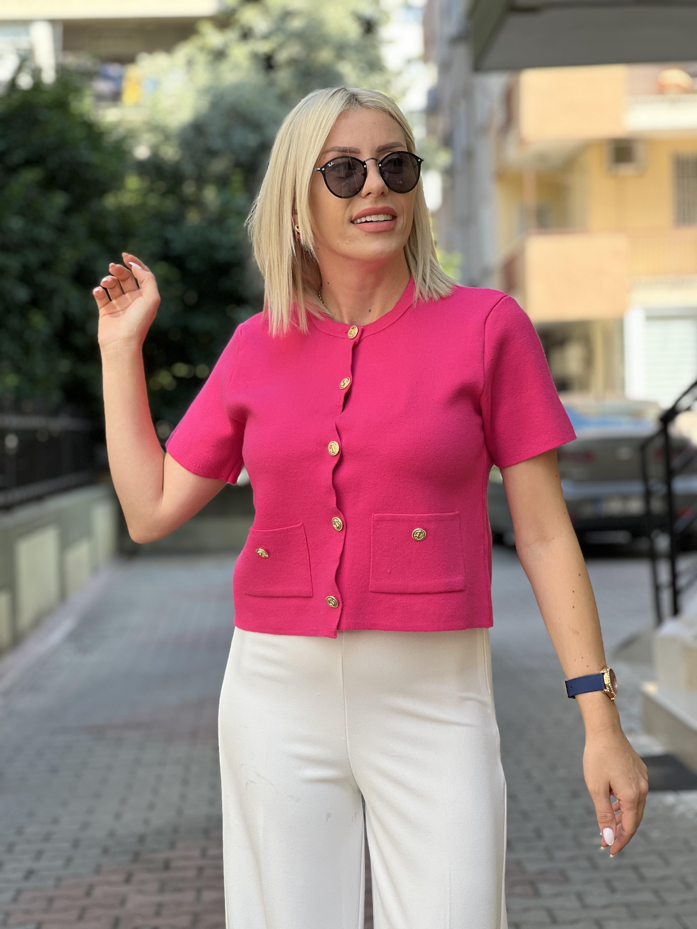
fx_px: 2067
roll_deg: +0.6
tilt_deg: +0.5
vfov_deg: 25.3
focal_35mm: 77
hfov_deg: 19.1
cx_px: 348
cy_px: 464
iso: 40
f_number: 2.8
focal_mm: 9
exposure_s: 1/121
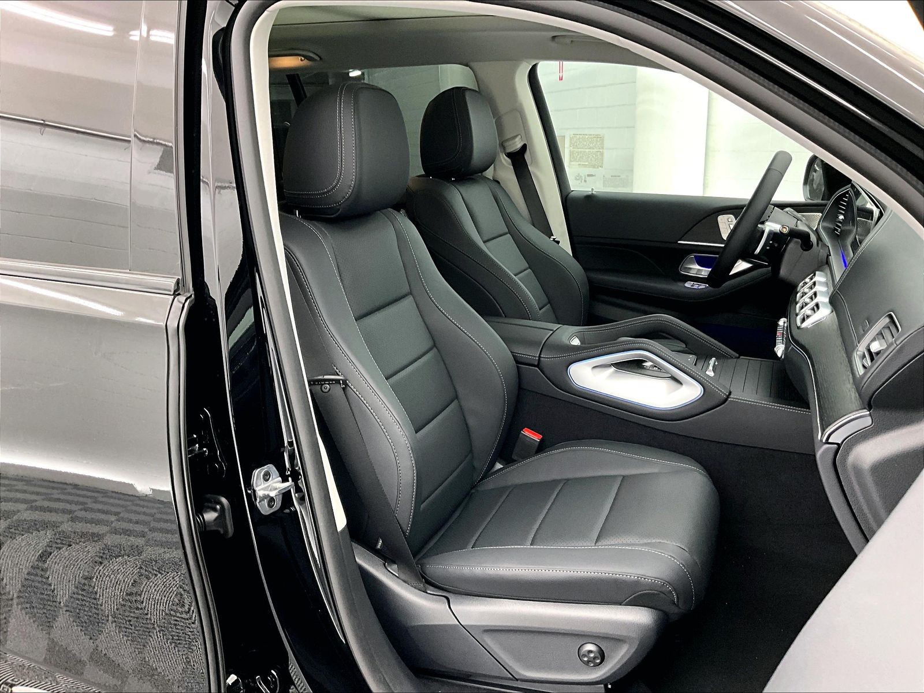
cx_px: 462
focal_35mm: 29
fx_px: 774
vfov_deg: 48.2
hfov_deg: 61.7
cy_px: 346
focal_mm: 3
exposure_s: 1/40
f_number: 1.8
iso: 250
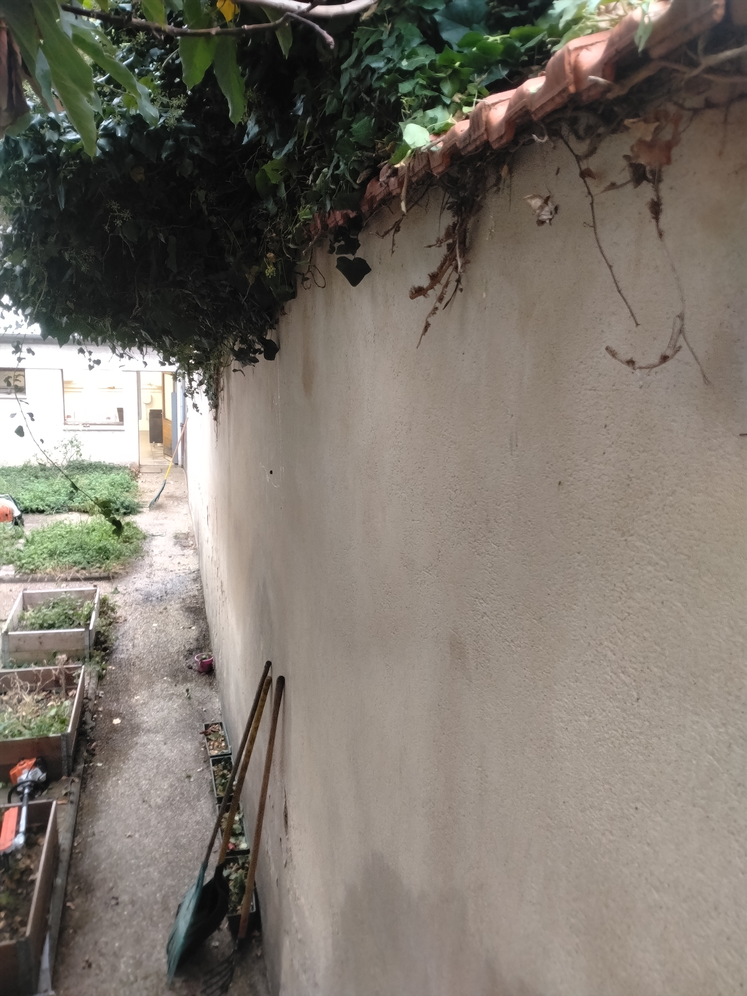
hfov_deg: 51.4
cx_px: 374
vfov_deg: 65.3
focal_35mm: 27
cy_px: 498
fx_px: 777
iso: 1234
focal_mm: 4.05
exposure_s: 1/33.3
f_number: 1.8
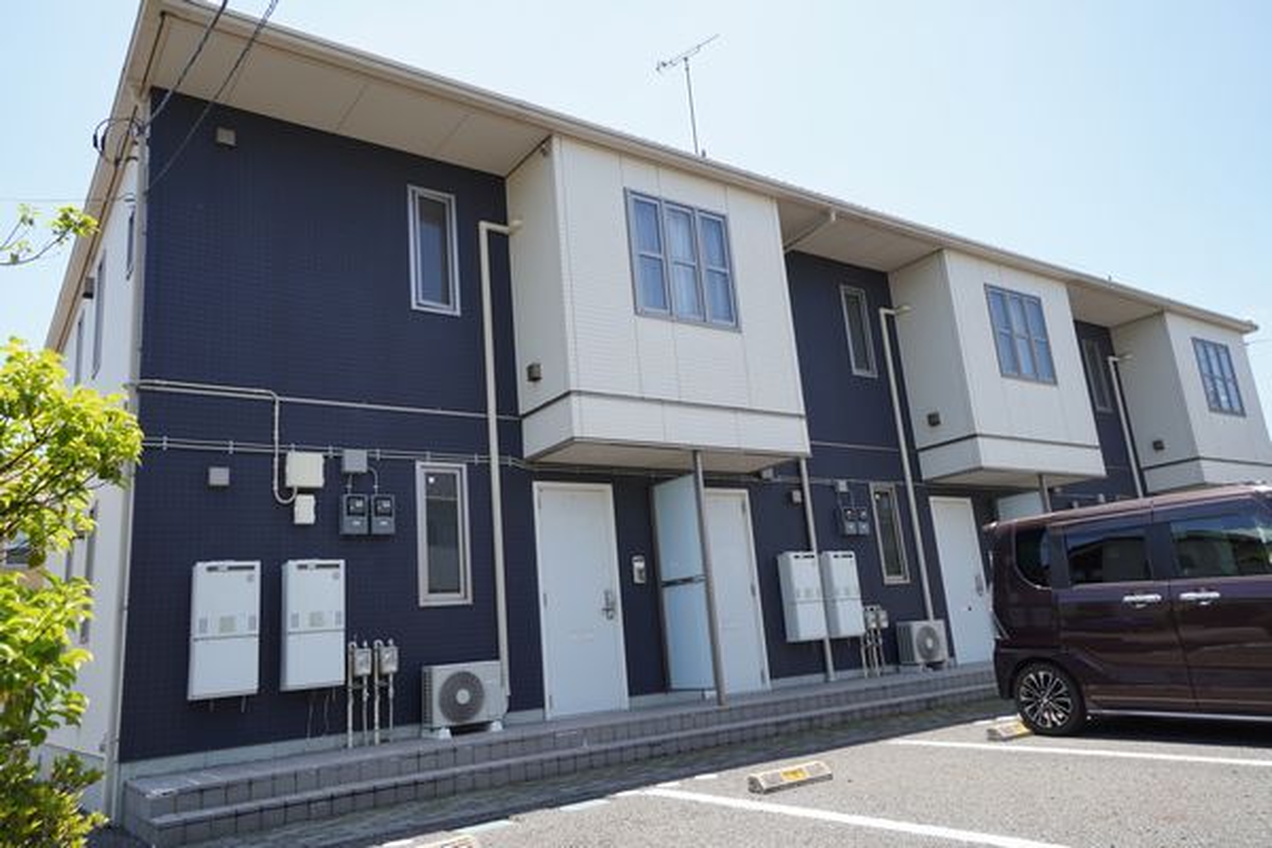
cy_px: 424
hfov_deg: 70.4
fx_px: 901
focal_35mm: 26
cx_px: 636
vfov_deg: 50.4
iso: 100
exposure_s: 1/200
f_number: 5.6
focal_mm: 17
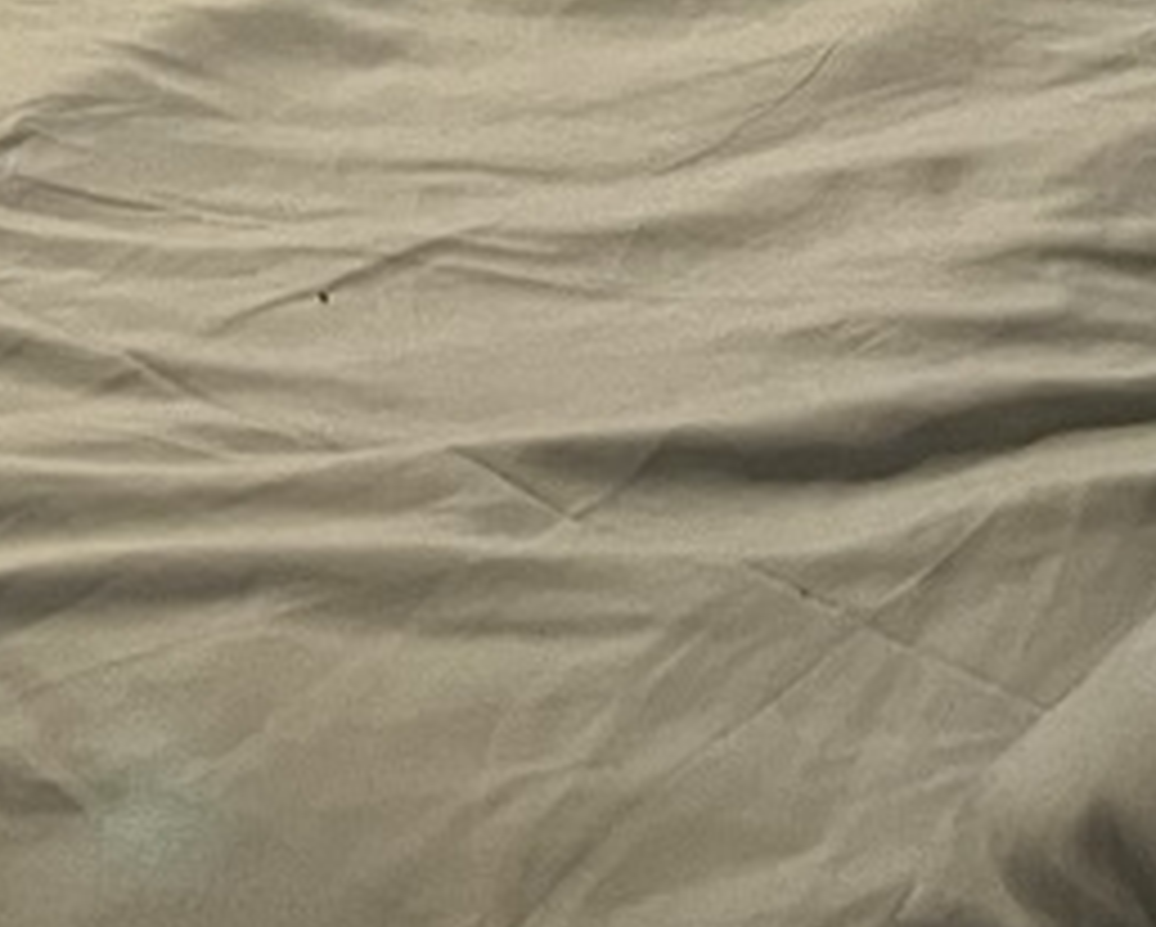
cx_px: -337
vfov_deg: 9.6
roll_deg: +2.5
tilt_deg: -11.7
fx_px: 4862
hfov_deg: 13.1
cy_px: -1336
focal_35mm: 142
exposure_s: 1/60
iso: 250
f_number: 1.6
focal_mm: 5.1
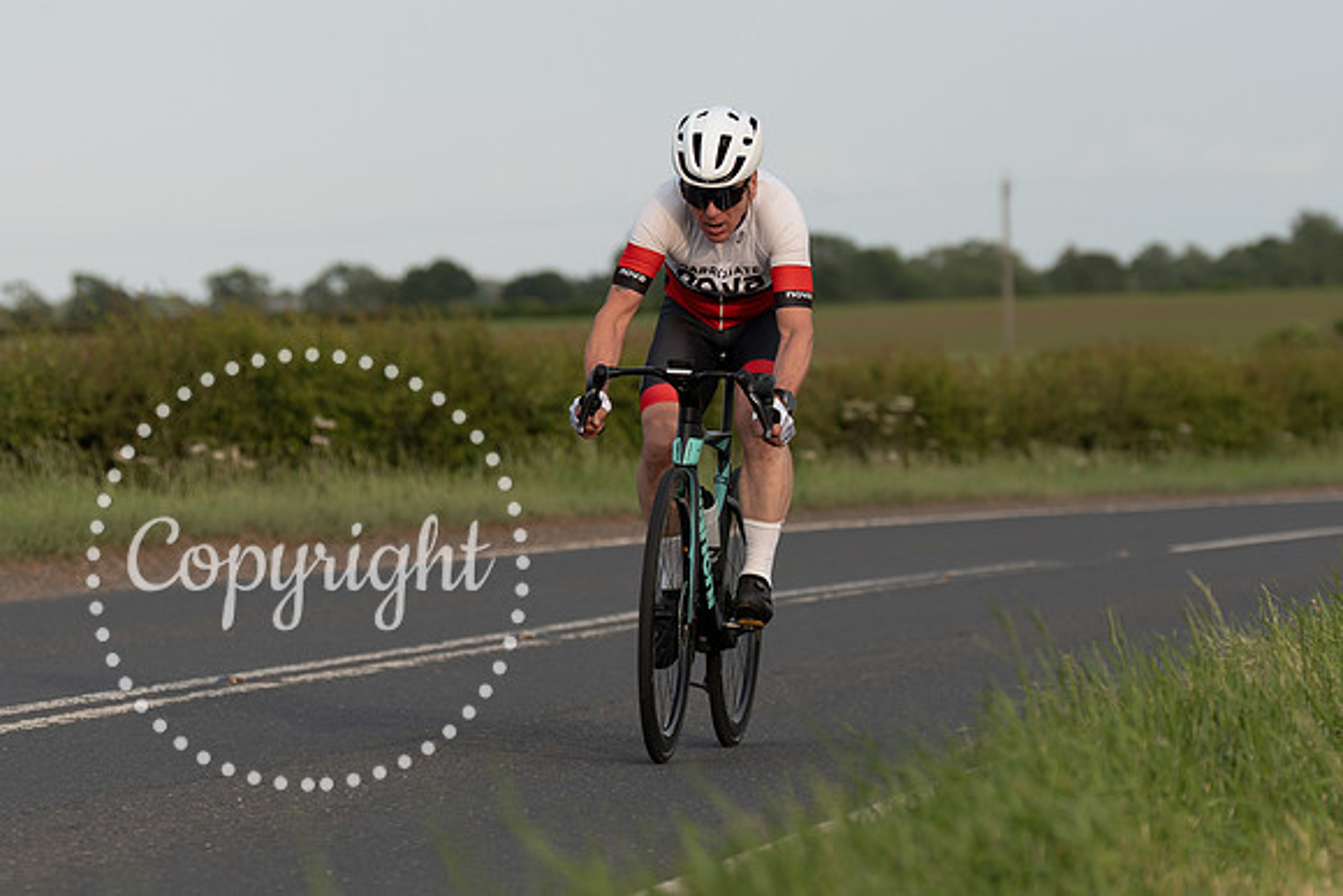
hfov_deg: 9.9
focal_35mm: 209
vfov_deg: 6.6
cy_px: 378
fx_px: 7790
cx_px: 745
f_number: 3.2
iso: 125
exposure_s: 1/1000
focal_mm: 102
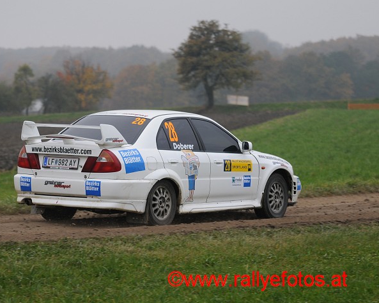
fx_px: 1762
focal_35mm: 157
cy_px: 151
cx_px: 159
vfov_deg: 9.8
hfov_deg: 12.3
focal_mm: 92
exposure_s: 1/800
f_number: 2.8
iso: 320
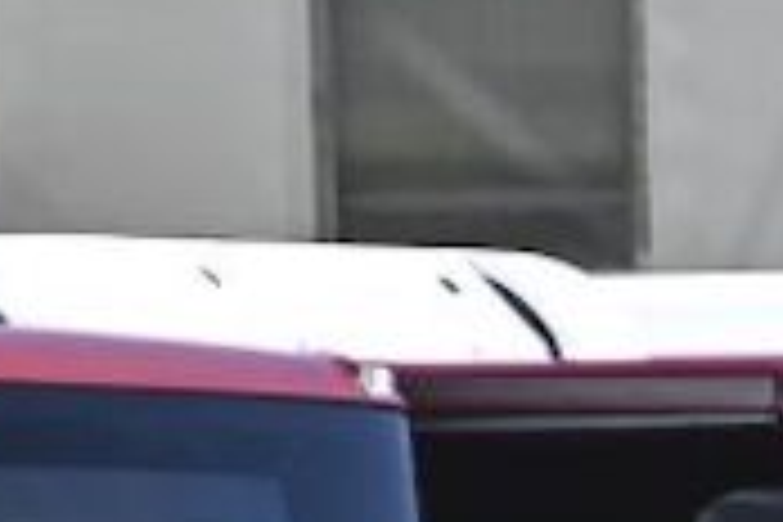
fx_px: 48064
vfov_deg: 0.6
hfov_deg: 0.9
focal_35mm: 2210
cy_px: 1204
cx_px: 1660
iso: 400
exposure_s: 1/1600
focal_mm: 300
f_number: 5.6
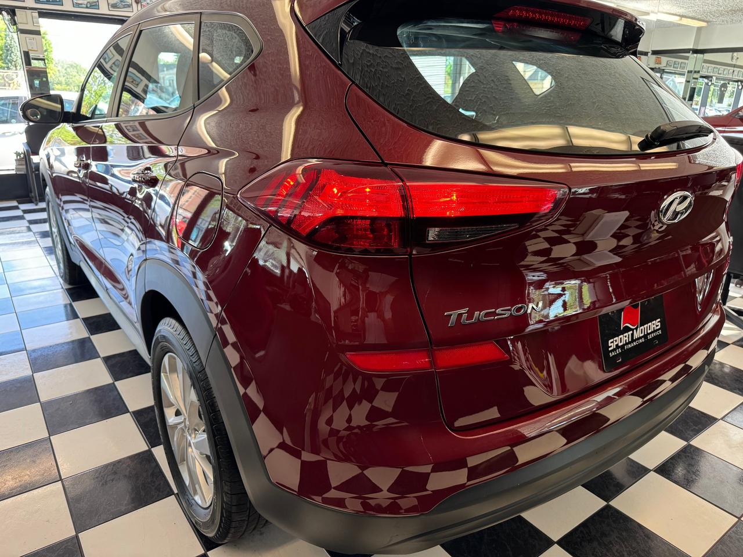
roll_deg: -2.2
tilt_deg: -20.7
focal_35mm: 24
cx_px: 372
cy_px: 278
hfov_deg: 71.6
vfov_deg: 56.8
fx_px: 515
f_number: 1.78
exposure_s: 1/120
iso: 200
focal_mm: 6.76
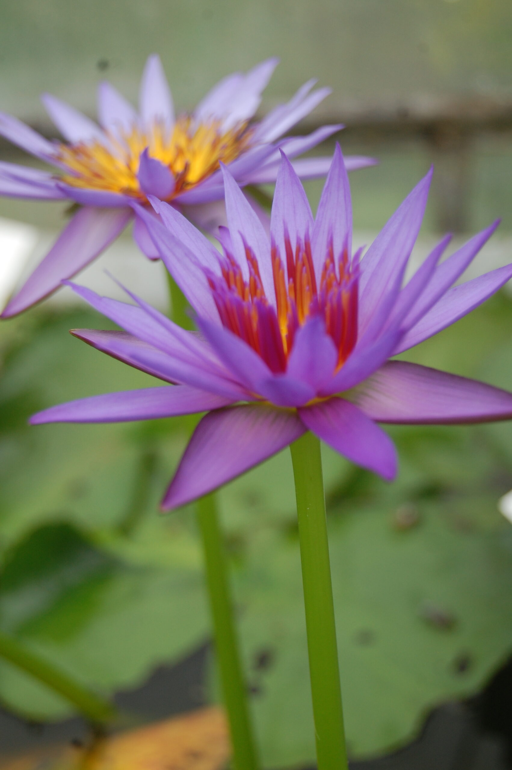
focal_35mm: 82
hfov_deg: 16.5
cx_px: 256
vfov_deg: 24.6
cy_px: 385
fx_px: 1763
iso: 400
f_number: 5.6
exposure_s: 1/100
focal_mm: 55
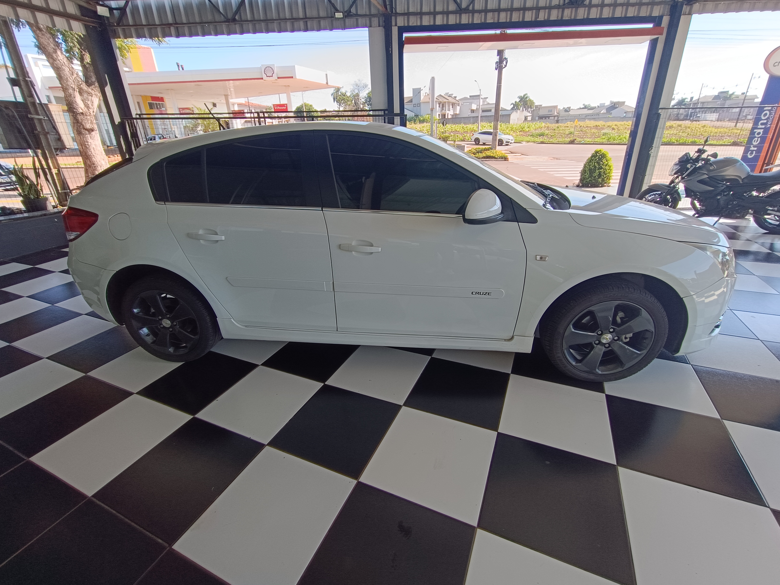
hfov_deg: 94.5
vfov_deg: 78.1
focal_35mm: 16
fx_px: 361
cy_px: 292
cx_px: 390
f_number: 2.2
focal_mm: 1.66
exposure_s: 1/173
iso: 50
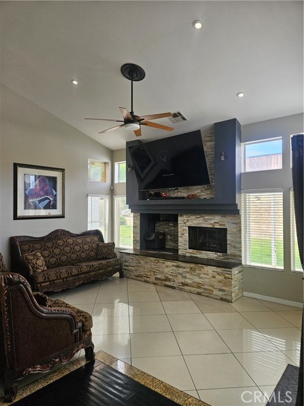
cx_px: 152
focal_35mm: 23
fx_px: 269
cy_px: 203
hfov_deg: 58.9
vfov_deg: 73.9
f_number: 1.8
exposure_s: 1/207
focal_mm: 5.4
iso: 80
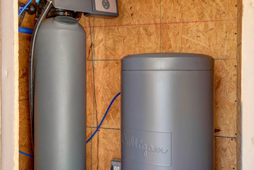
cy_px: 85
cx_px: 127
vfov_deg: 37.9
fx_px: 247
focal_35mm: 35
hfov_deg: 54.4
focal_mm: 35
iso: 100
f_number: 6.3
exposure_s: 1/4
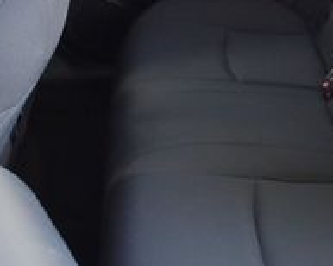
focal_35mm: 84
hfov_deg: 21.5
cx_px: 373
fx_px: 827
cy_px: 61
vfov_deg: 18.1
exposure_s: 1/125
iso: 800
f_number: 3.5
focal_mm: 18
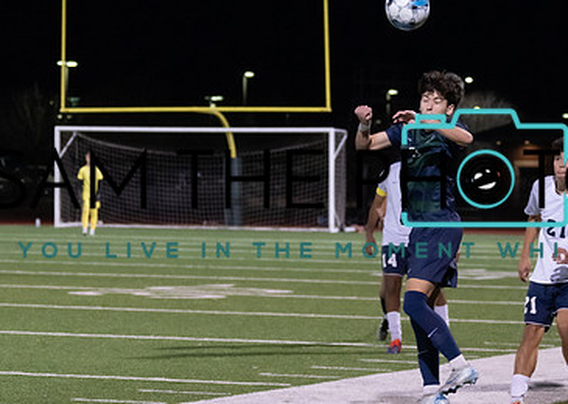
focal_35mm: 184
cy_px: 199
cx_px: 365
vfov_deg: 7.8
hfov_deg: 10.9
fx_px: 2965
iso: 2000
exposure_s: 1/1000
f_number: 2.8
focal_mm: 70
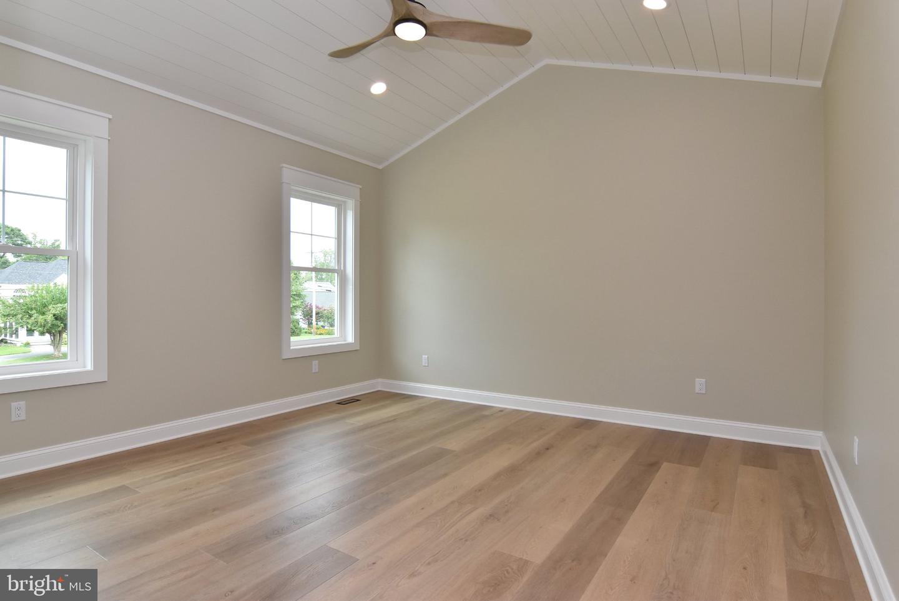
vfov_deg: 67.5
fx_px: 450
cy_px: 300
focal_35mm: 18
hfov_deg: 90.0
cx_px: 450
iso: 800
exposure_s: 1/160
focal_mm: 12
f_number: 8
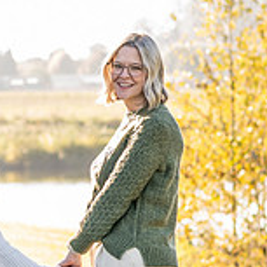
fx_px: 3621
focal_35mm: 415
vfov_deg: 4.2
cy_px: 158
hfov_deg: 4.2
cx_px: -199
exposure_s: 1/400
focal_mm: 85
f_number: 4
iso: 400
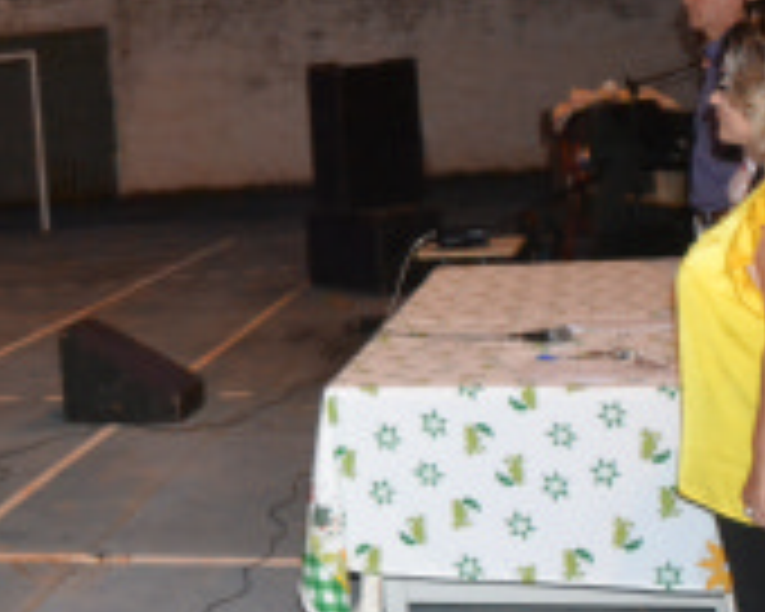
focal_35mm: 83
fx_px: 1879
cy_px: 295
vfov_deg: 18.5
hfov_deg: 21.0
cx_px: -216
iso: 3200
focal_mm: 20
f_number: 3.5
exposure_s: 1/60
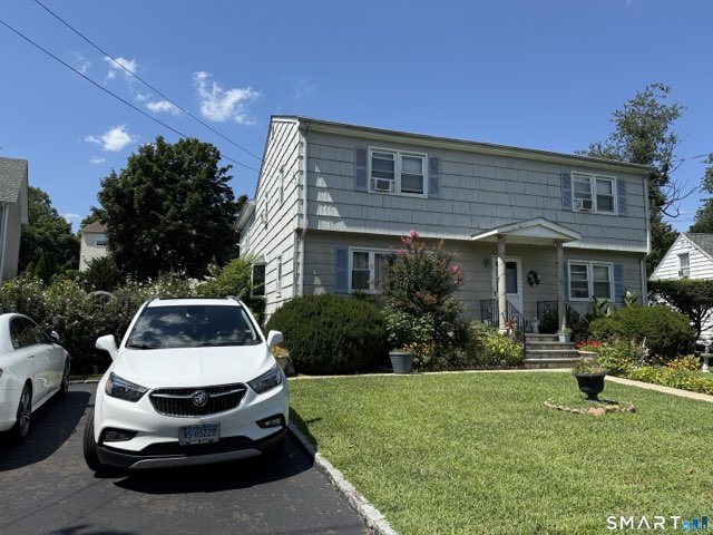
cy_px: 268
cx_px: 356
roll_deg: -0.9
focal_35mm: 24
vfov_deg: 56.8
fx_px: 494
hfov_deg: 71.6
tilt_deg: +6.6
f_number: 1.78
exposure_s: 1/4975
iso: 100
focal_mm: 6.76
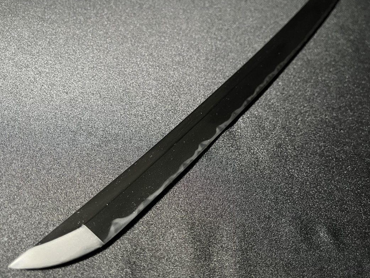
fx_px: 321
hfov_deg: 59.9
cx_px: 179
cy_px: 156
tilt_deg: -48.4
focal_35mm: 30
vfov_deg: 46.7
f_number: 1.6
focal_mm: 5.1
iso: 640
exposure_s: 1/32
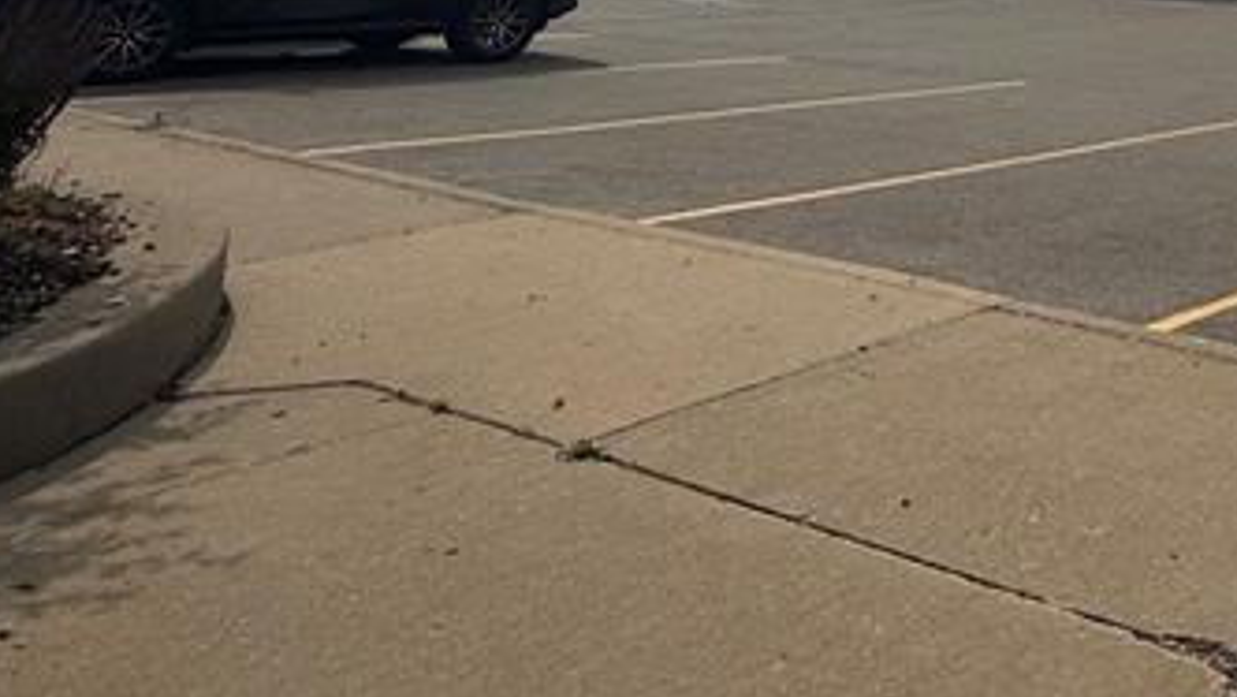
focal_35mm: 47
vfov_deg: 21.2
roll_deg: -2.1
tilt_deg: +8.5
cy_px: -369
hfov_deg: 34.5
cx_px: 1502
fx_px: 1542
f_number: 2.2
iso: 40
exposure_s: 1/6173
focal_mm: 2.22
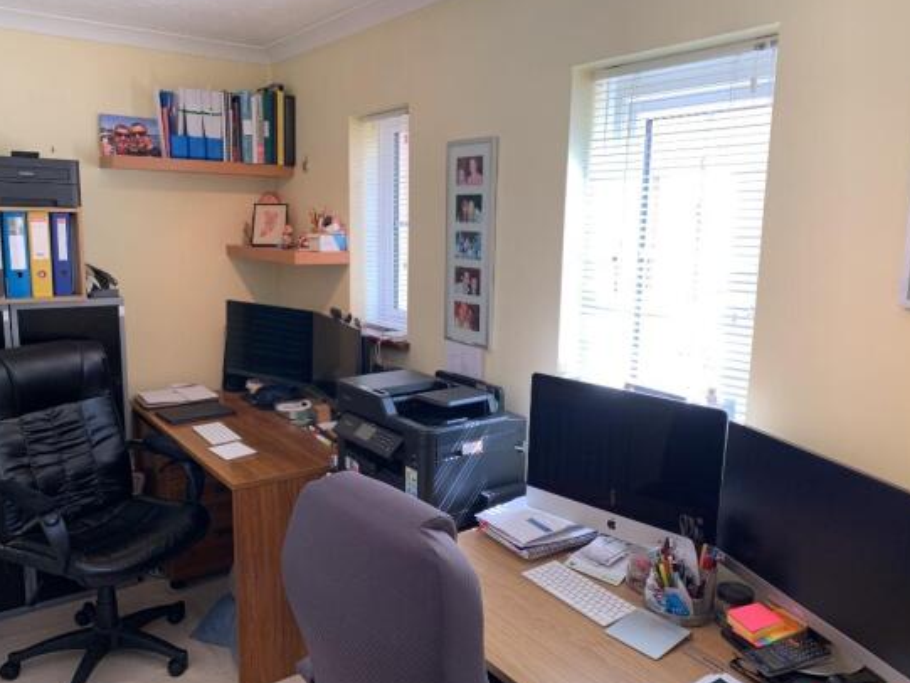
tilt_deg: -9.1
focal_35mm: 28
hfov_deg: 63.4
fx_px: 736
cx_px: 453
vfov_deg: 49.8
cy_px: 349
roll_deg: -1.4
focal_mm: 4.25
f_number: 1.8
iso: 50
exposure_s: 1/100
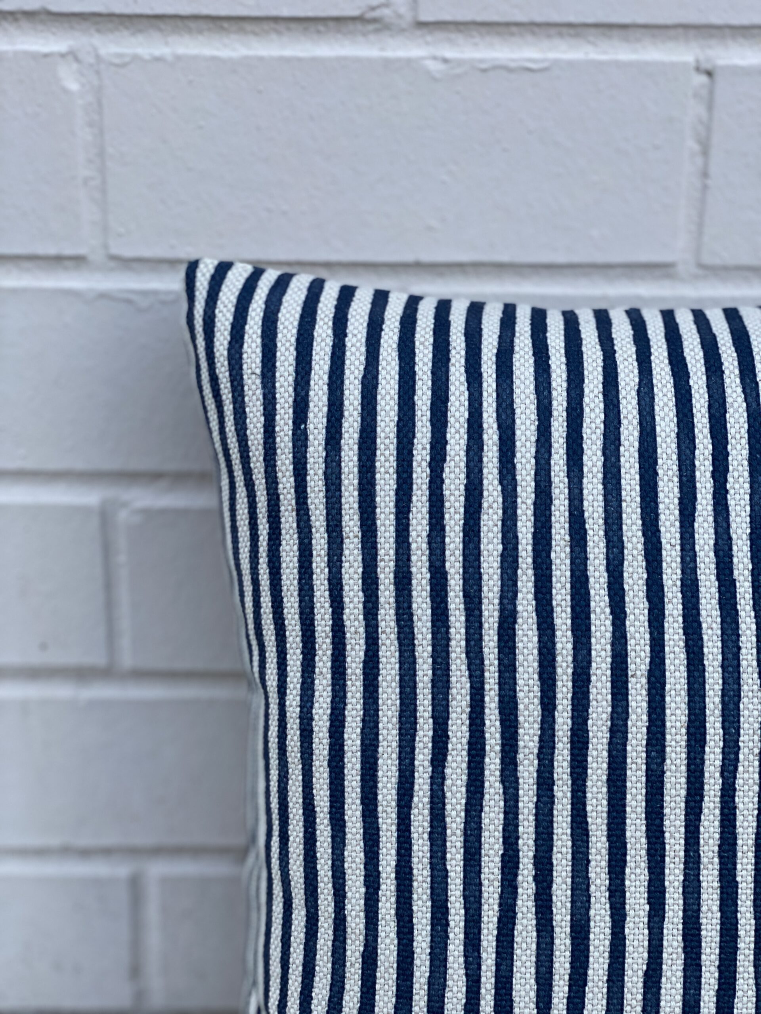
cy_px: 507
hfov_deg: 28.0
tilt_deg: -19.9
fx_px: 1524
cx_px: 380
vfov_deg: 36.8
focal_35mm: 52
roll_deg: -1.3
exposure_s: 1/122
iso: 100
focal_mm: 6
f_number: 2
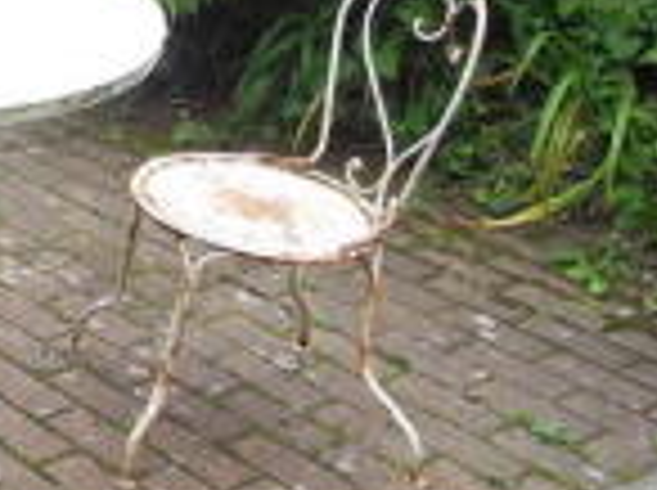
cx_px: -533
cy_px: -191
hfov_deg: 15.2
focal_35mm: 112
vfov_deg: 12.7
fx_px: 2122
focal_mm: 6
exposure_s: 1/180
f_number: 2.8
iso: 100
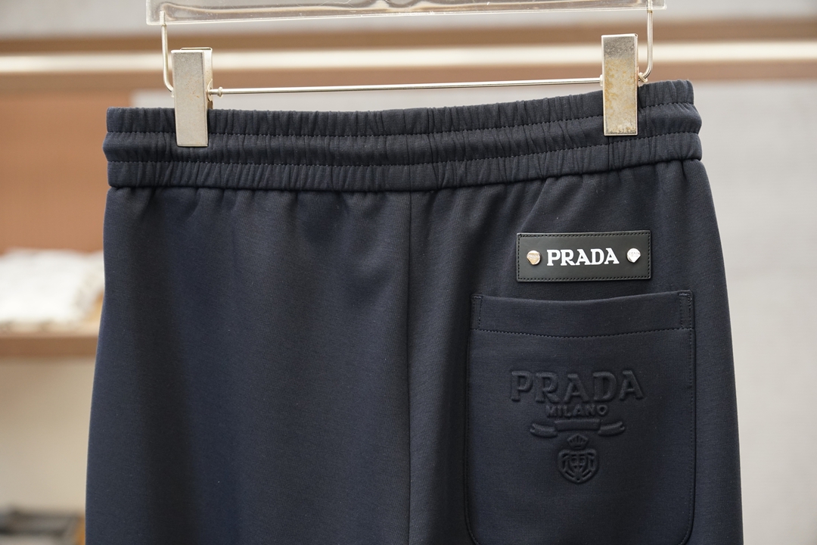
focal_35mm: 99
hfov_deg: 20.6
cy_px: 272
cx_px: 408
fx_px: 2247
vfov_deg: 13.8
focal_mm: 66
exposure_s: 1/125
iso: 640
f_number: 4
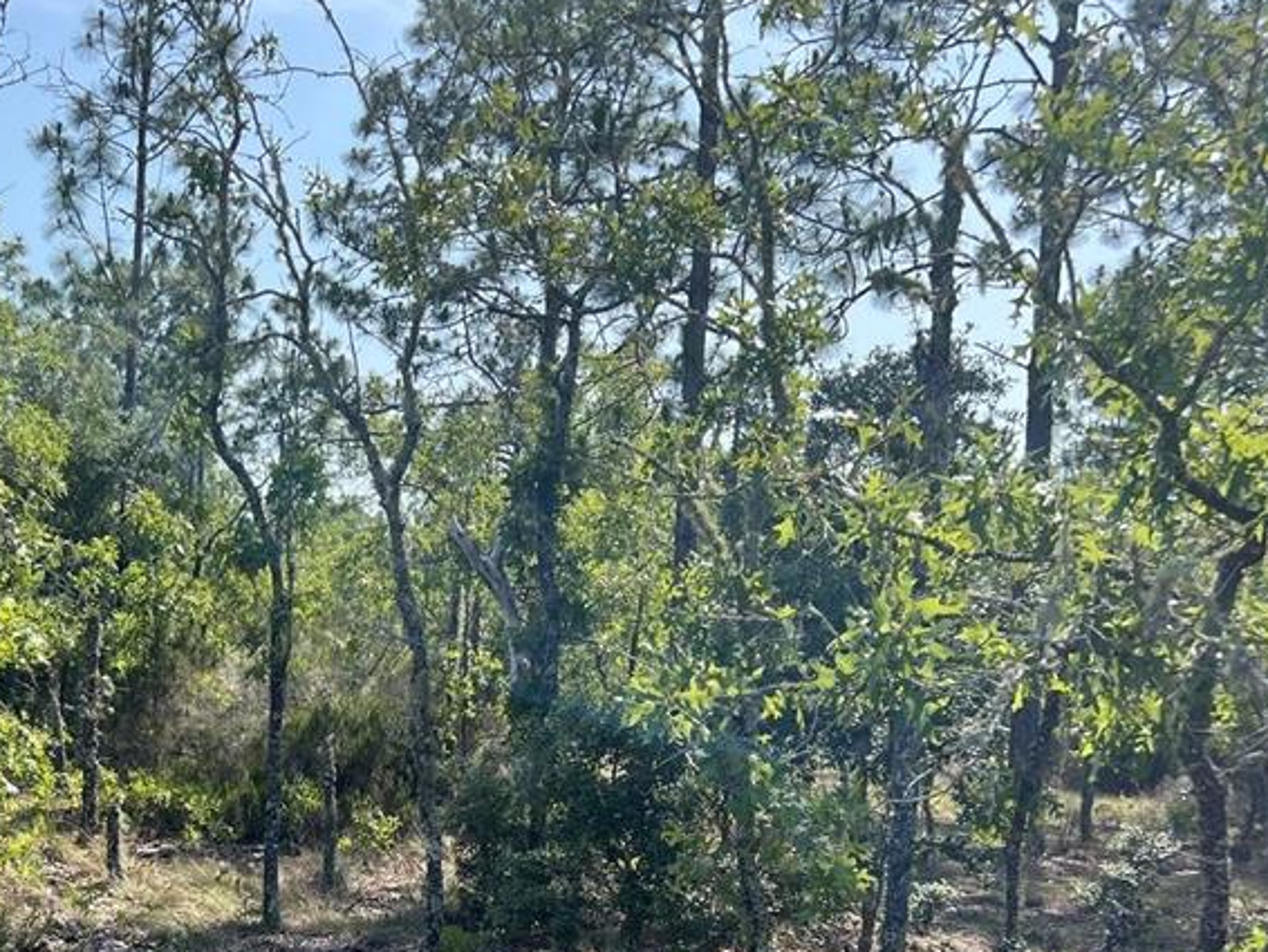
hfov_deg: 39.4
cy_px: 694
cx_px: 332
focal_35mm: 47
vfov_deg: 30.5
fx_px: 1722
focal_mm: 5.7
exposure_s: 1/2208
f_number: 1.5
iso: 50
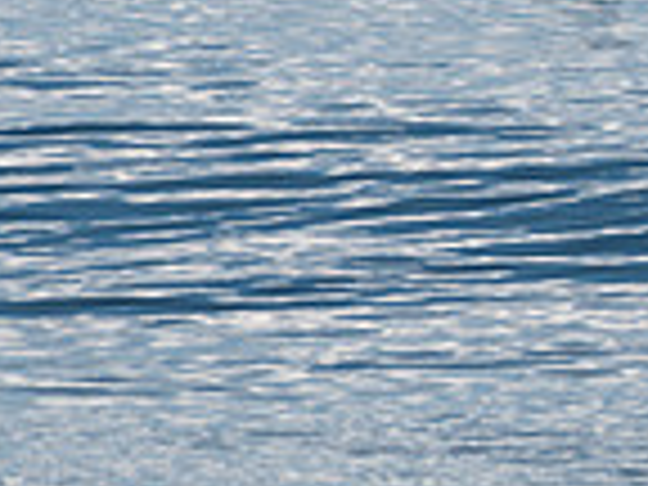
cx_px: 1217
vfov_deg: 0.6
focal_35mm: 2324
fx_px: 43505
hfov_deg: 0.9
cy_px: -94
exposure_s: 1/320
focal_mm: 500
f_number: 10
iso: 31
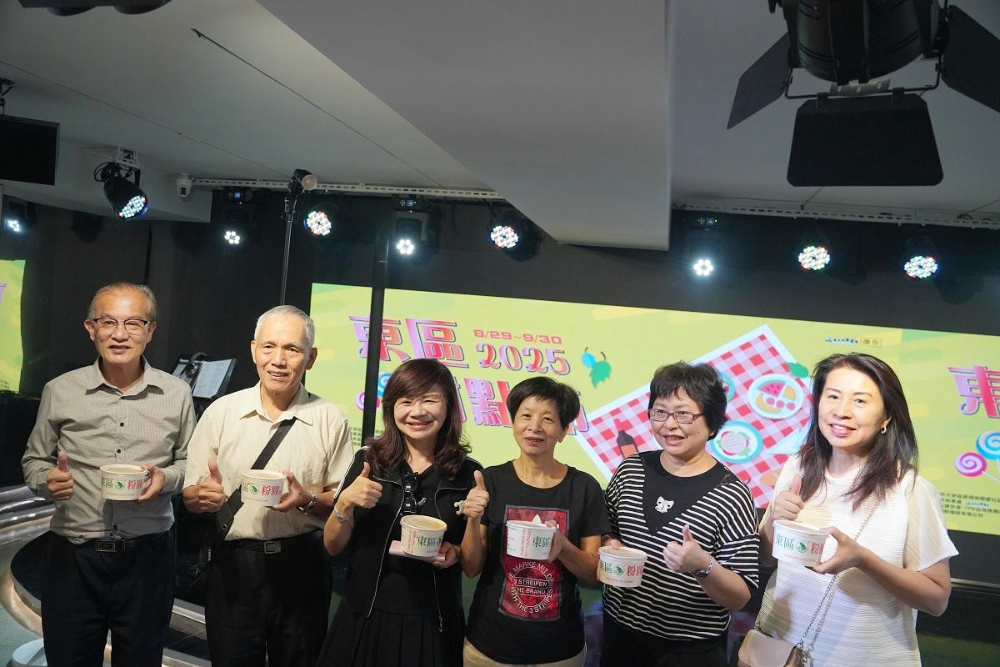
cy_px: 334
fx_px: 778
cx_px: 500
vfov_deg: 46.4
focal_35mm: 28
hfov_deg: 65.5
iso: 3200
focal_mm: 28
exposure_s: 1/160
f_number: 4
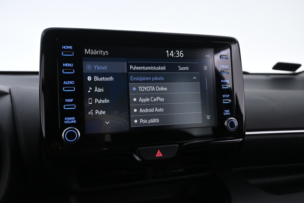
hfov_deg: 59.5
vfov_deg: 41.7
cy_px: 102
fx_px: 266
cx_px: 152
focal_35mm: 32
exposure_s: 1/60
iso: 3200
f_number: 4
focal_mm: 21
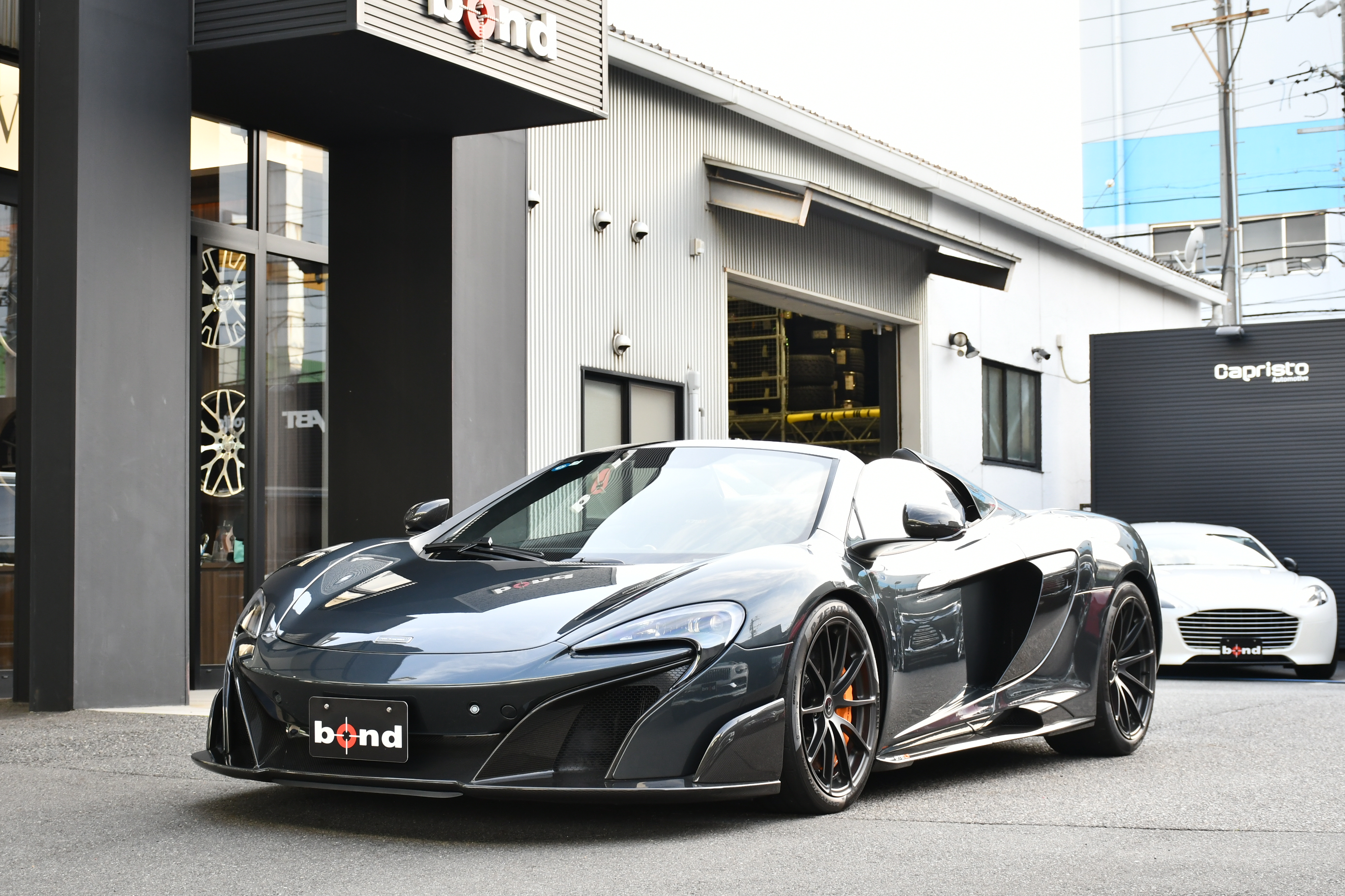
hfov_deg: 31.9
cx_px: 672
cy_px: 448
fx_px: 2354
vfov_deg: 21.6
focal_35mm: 63
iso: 400
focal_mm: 42
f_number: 5.6
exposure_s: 1/125
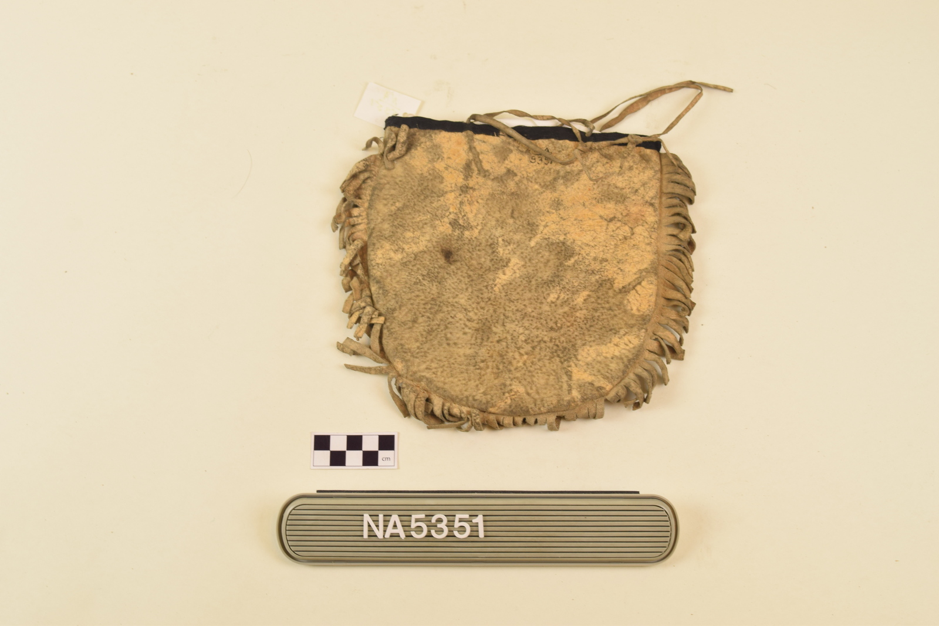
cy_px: 313
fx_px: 1369
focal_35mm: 52
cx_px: 470
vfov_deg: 25.8
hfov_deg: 37.8
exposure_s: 1/50
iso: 320
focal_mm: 35
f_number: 8
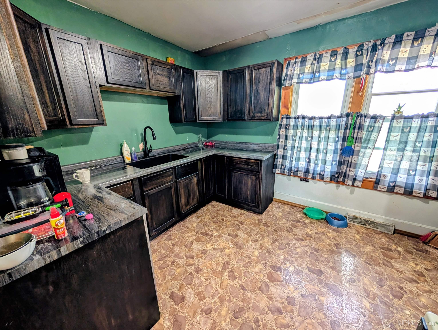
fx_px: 152
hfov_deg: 110.5
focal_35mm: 12
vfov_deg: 94.6
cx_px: 219
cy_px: 165
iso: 42
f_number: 1.7
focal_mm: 2.02
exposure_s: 1/24
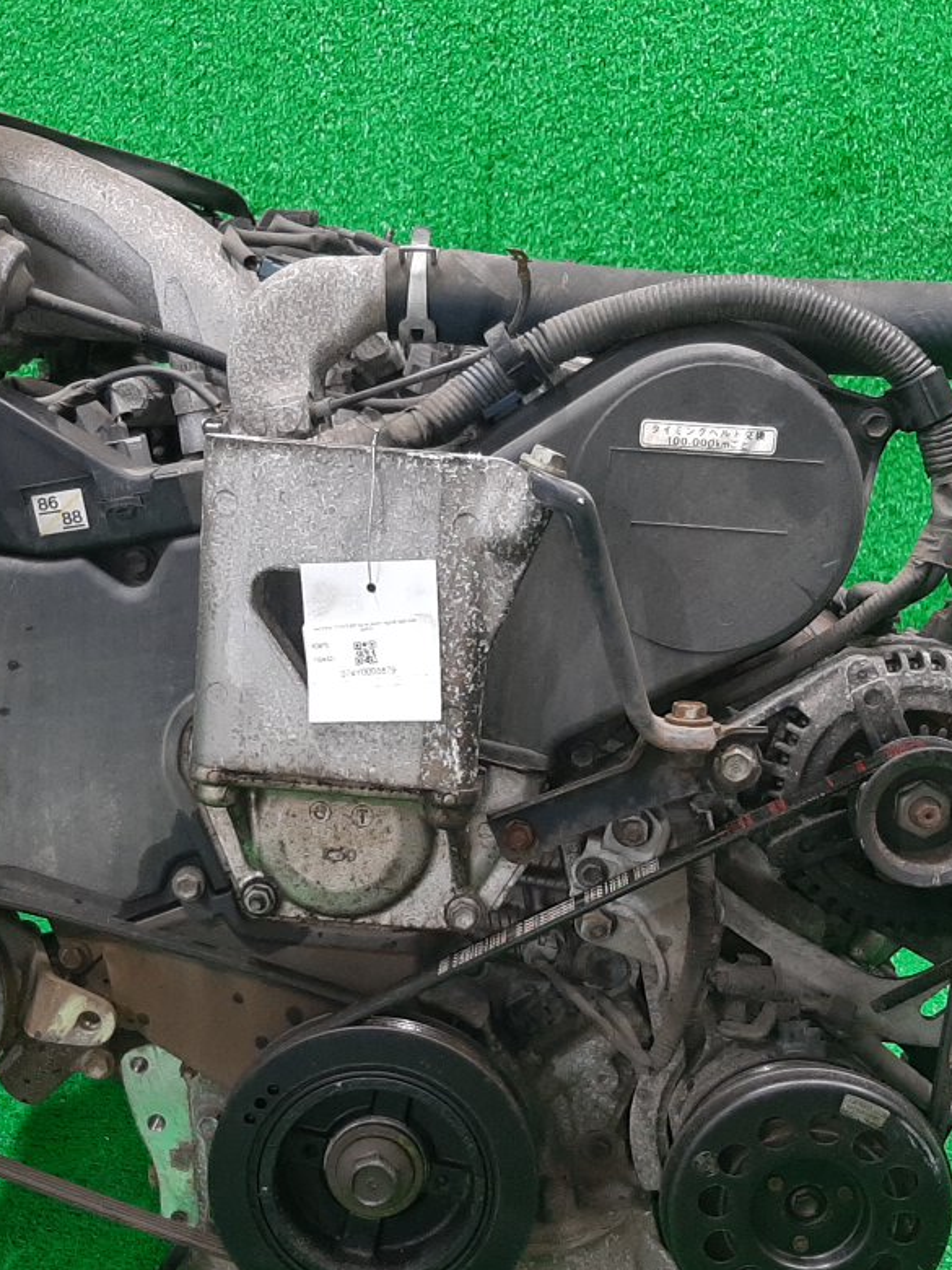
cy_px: 799
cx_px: 423
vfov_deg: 39.4
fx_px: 1760
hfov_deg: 30.2
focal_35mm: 48
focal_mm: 3.93
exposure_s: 1/50
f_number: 1.7
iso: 160
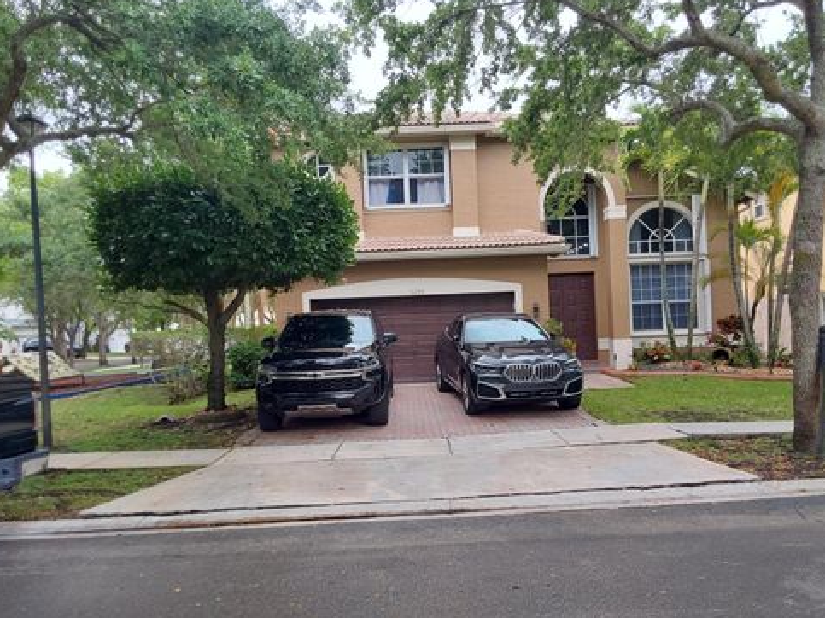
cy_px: 312
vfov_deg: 48.2
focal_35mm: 29
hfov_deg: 61.7
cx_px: 417
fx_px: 691
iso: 50
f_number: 1.9
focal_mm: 2.91
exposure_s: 1/245
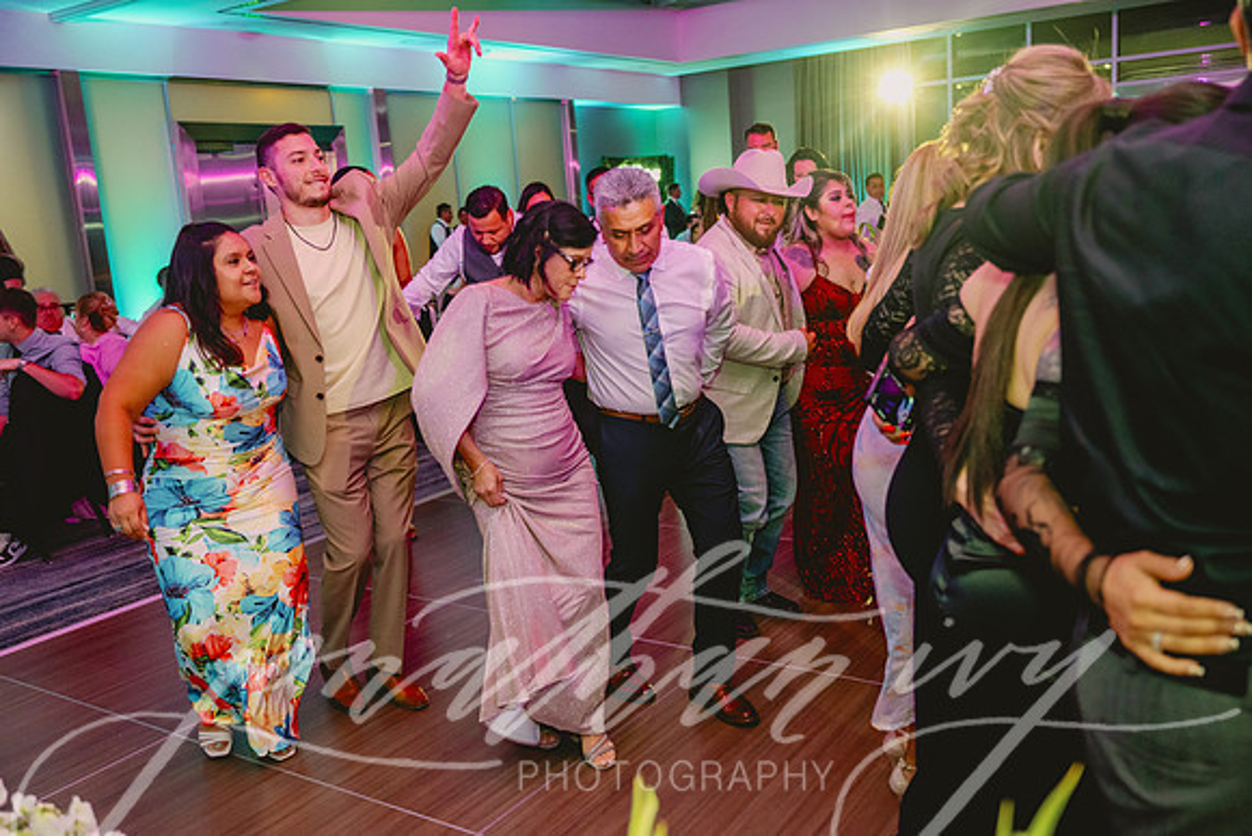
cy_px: 418
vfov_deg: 40.6
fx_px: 1130
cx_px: 626
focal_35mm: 32
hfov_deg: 58.0
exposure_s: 1/125
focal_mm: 32.5
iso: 2500
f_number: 2.8
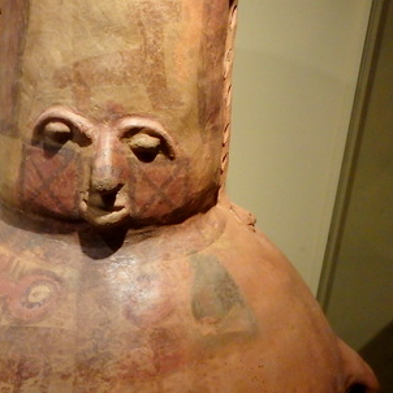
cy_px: 236
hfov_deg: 40.3
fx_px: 527
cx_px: 124
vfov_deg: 40.7
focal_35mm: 41
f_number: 3.9
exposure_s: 1/25
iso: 800
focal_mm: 5
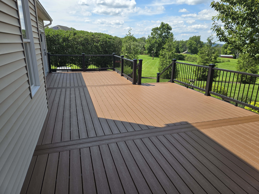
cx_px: 130
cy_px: 97
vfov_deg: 58.9
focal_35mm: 23
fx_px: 172
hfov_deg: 73.9
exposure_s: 1/1429
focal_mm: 5.4
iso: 25
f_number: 1.8
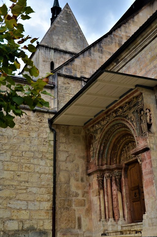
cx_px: 76
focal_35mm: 47
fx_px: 309
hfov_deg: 28.5
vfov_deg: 42.0
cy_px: 120
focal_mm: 30
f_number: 4.2
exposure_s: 1/500
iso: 320
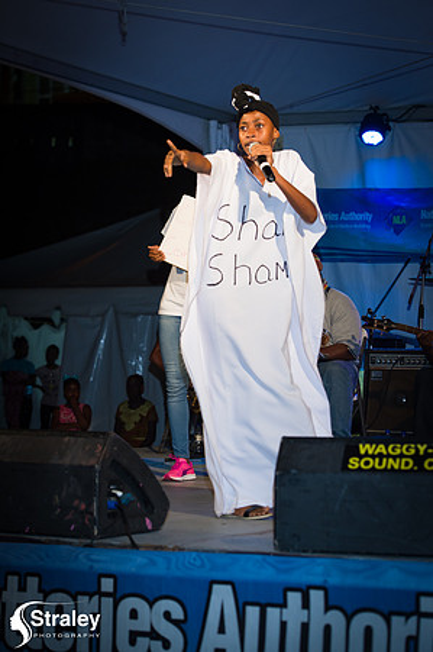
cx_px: 216
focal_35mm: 90
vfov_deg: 22.6
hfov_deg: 15.2
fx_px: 1627
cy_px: 326
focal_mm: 90
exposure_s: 1/160
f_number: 5.6
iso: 1600
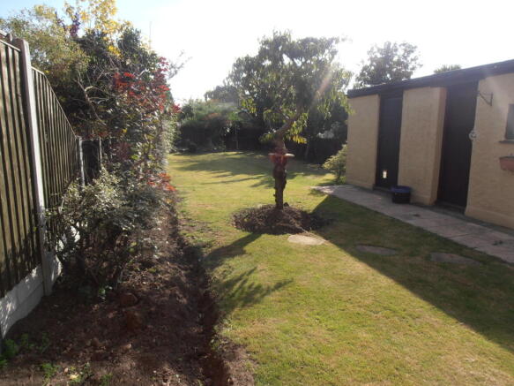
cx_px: 257
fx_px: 356
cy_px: 193
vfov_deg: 56.8
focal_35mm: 24
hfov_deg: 71.6
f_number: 3
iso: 80
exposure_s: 1/640
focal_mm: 4.2
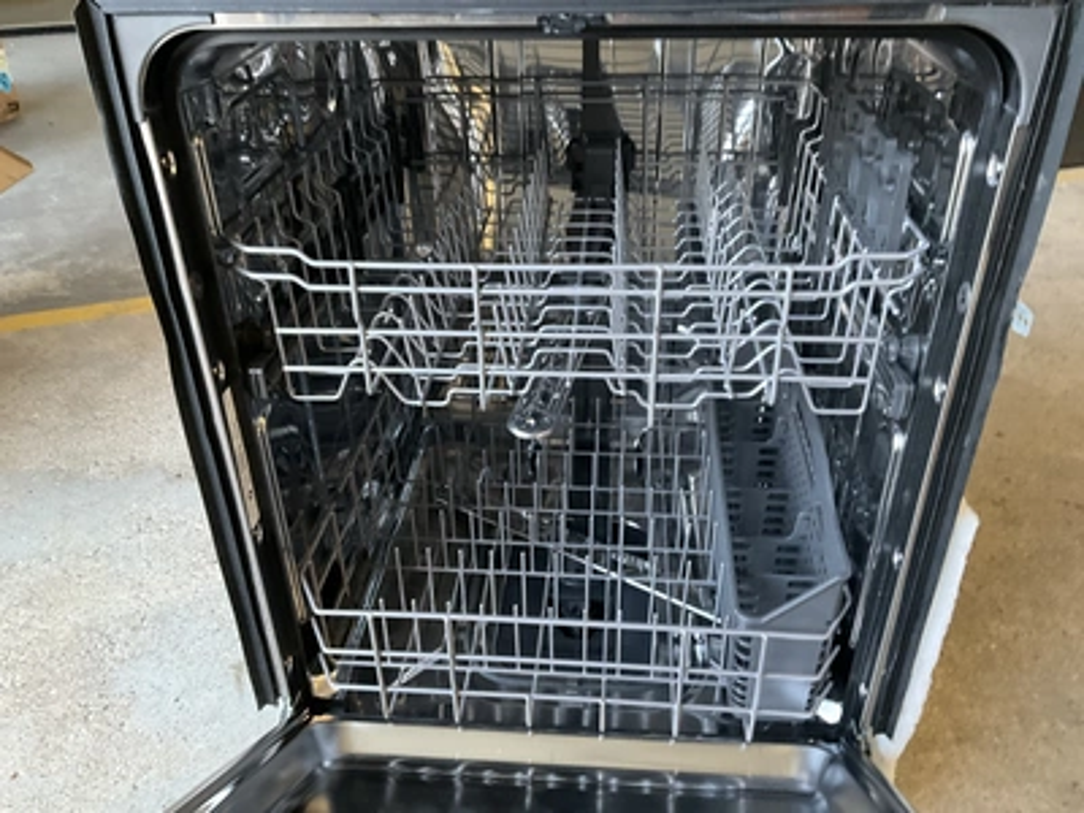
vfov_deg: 48.2
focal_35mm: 29
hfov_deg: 61.7
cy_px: 406
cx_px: 542
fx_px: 908
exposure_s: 1/40
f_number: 1.8
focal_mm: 3
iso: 250
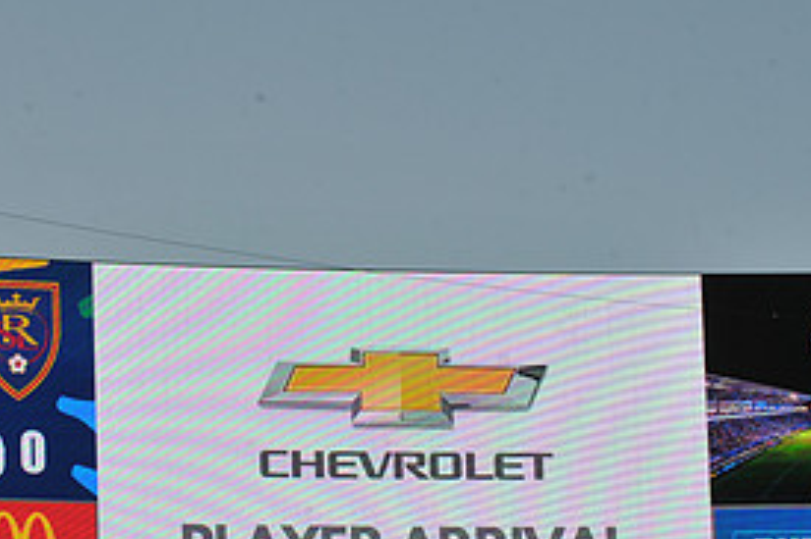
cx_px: 383
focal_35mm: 215
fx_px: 4840
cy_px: 439
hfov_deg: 9.6
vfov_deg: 6.4
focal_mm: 102
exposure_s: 1/640
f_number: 13
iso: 400
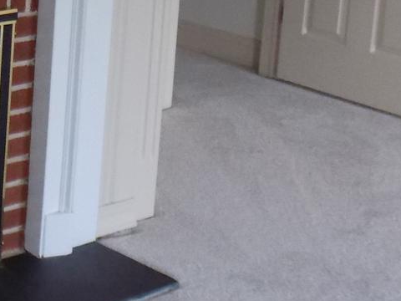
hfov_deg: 17.3
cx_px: -257
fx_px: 1135
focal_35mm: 98
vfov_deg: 14.7
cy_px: -42
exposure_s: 1/30
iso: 220
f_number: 3.1
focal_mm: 4
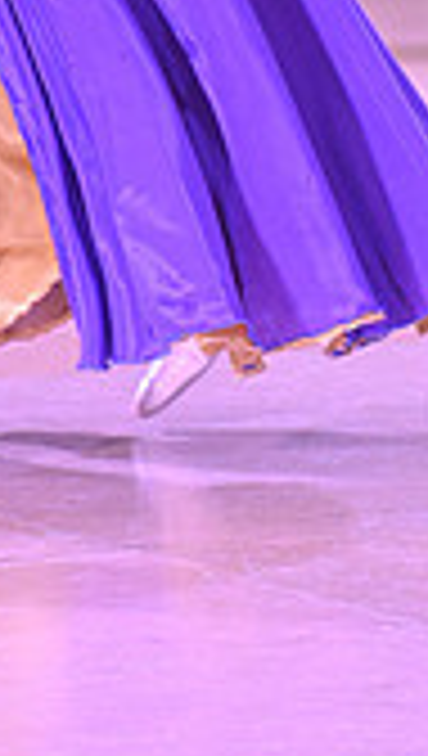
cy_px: -464
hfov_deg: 3.0
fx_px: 8118
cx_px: -309
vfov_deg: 5.3
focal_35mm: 404
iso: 5000
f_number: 5
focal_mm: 112
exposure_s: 1/400
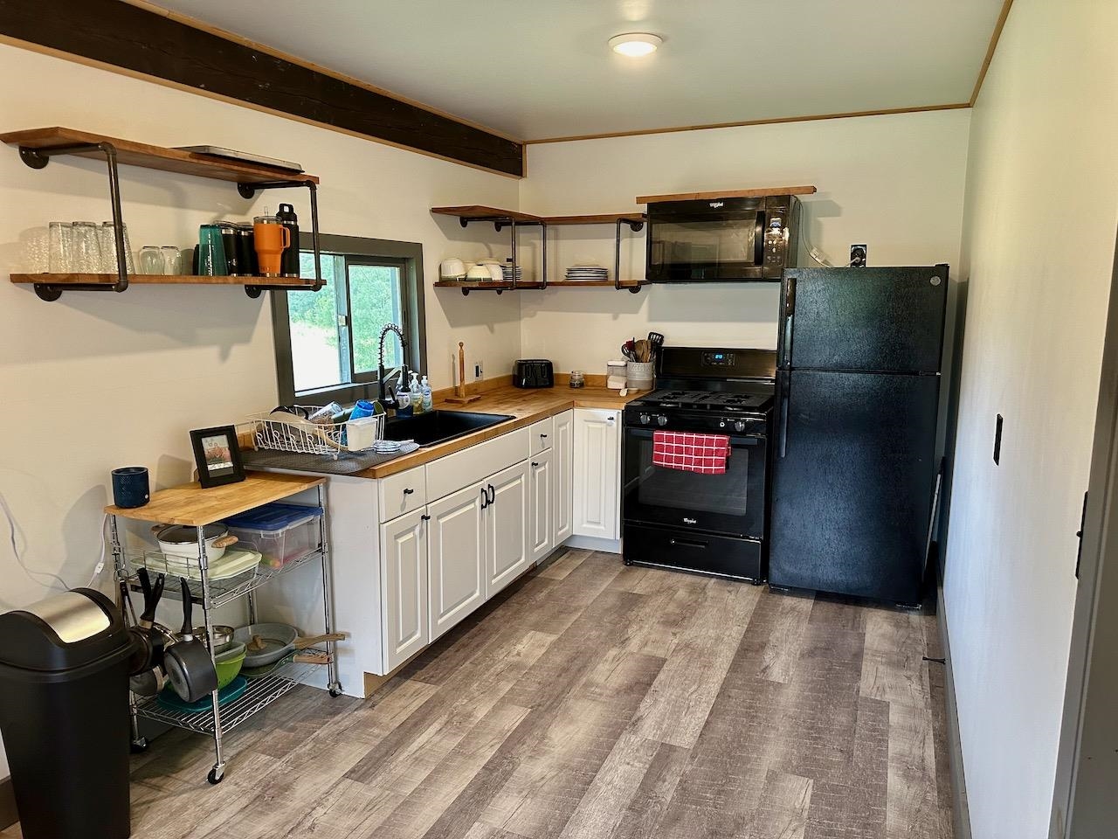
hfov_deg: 71.6
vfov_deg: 56.8
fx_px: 775
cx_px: 559
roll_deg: +0.3
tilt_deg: -10.2
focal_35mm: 24
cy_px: 420
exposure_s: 1/60
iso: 320
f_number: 1.78
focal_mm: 6.86
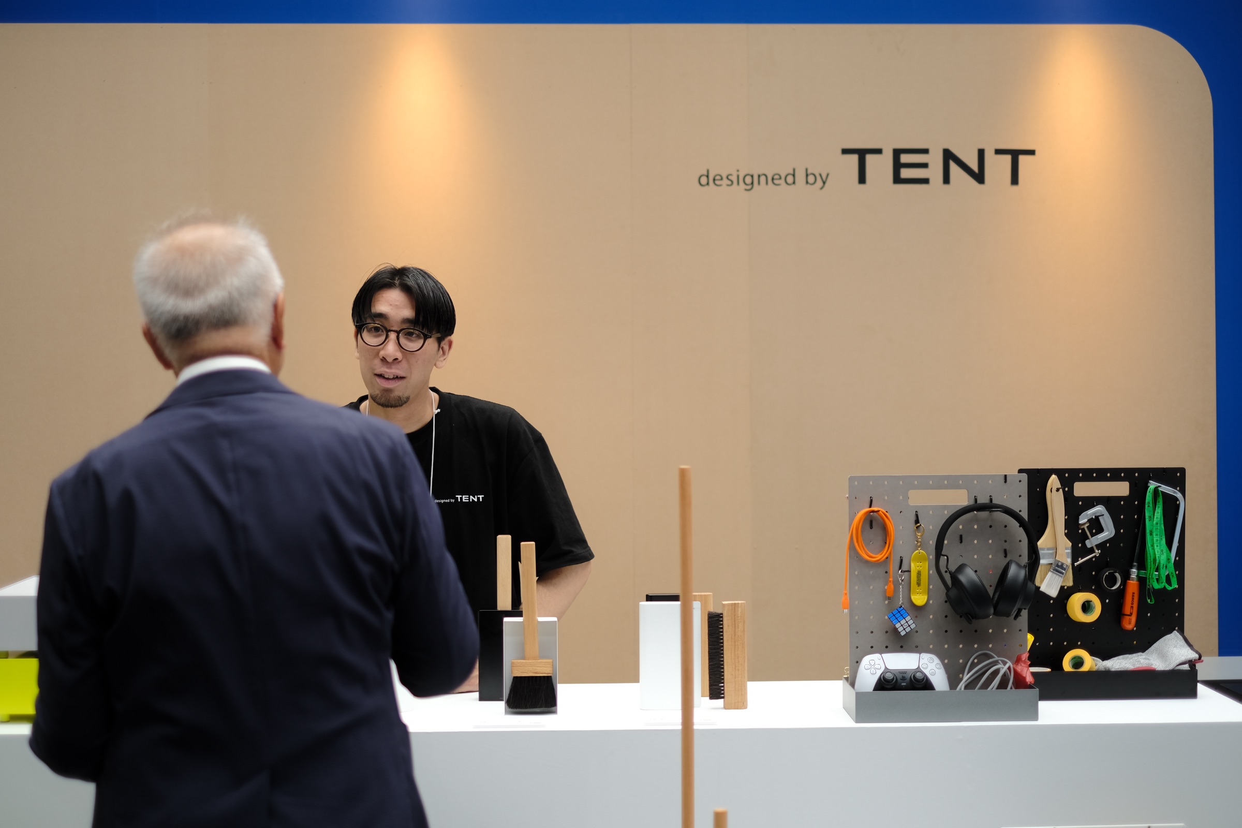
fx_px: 1828
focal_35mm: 53
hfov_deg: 37.5
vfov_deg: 25.5
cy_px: 414
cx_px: 621
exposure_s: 1/200
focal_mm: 35
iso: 160
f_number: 1.4
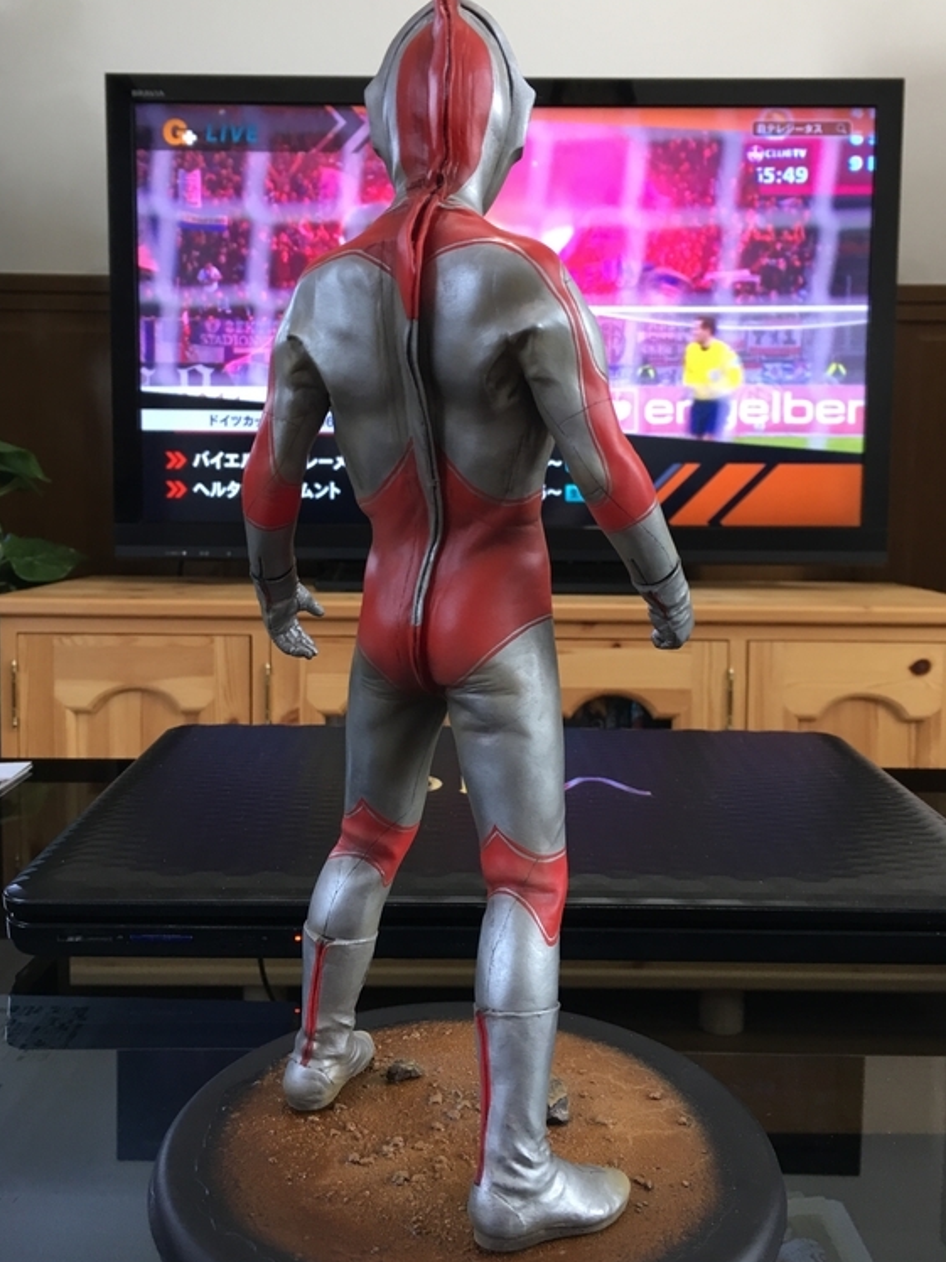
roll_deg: -0.9
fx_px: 1130
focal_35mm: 31
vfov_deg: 58.3
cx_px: 477
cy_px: 592
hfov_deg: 45.4
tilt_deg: -4.3
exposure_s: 1/15
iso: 40
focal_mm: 4.15
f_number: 2.2
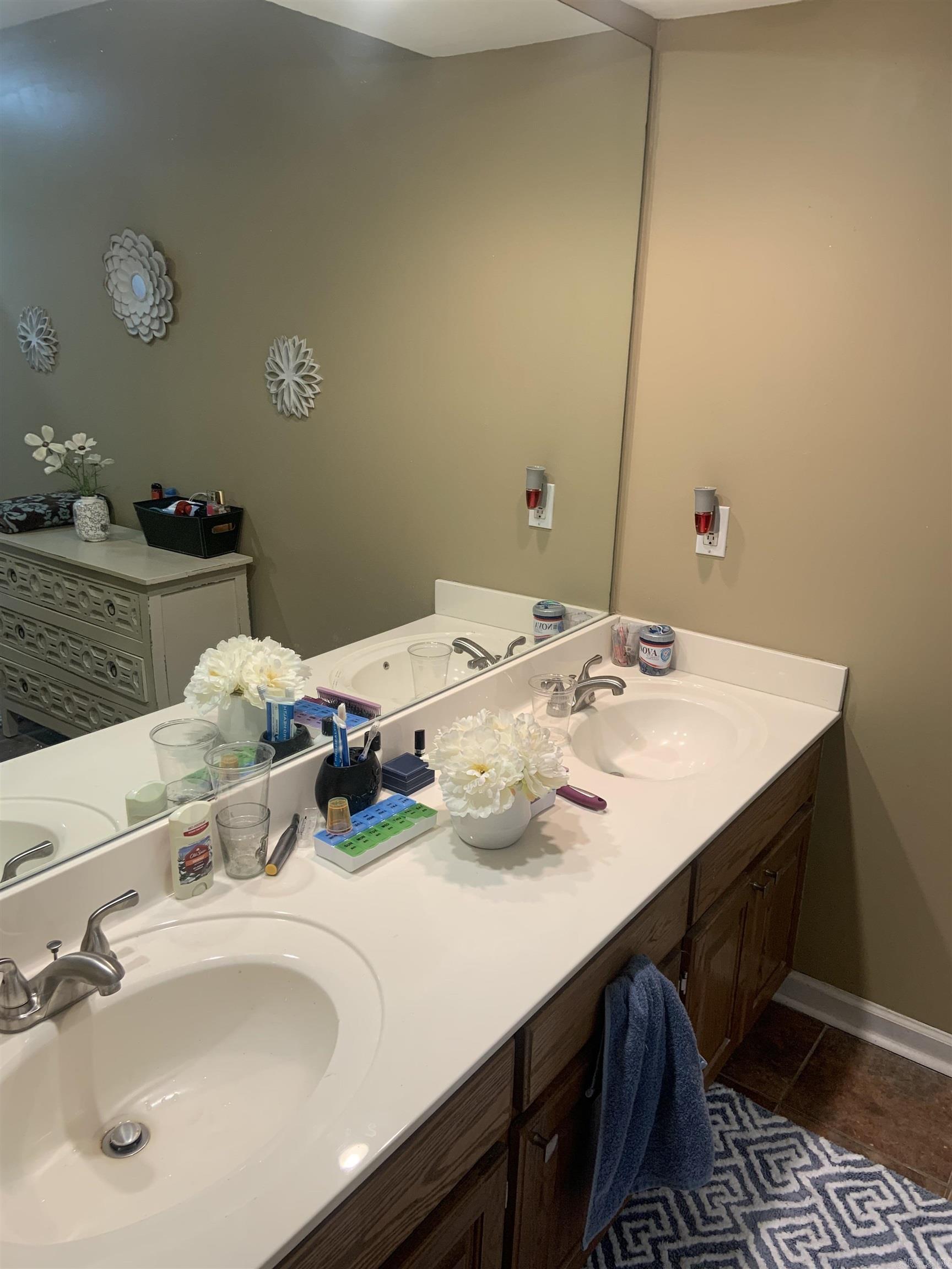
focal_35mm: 26
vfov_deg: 67.3
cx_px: 476
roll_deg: -0.7
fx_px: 953
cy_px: 634
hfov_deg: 53.1
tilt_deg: -16.9
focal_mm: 4.25
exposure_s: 1/60
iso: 64
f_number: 1.8
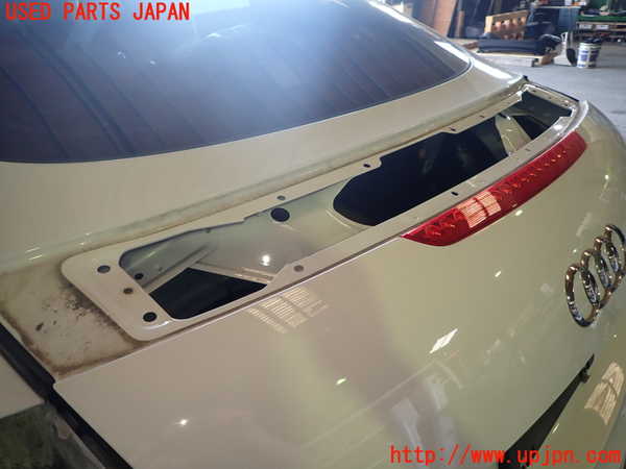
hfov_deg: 69.4
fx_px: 452
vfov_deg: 54.9
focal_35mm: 25
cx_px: 313
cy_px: 234
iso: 100
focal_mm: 4.5
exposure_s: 1/60
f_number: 2
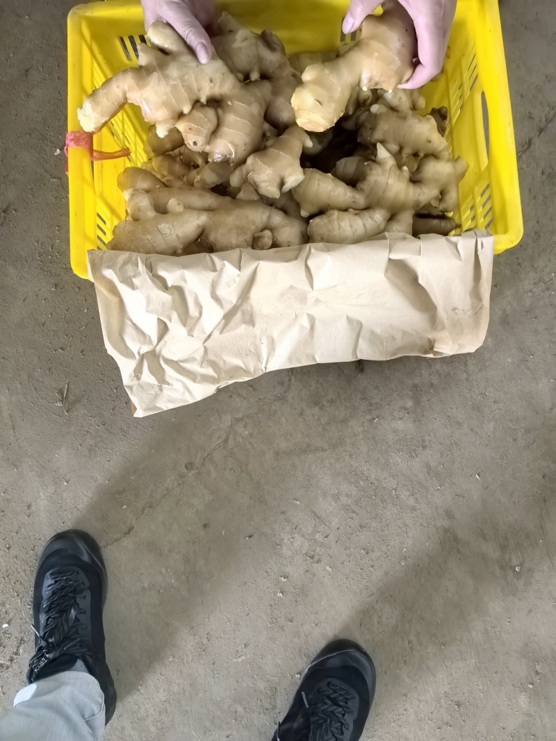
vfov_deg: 65.3
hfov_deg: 51.3
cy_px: 370
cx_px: 278
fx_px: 578
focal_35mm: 27
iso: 800
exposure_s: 1/120
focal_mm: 6.35
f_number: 2
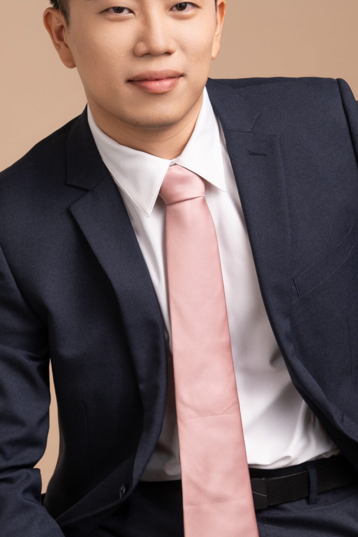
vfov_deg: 12.6
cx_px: 205
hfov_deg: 8.4
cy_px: 341
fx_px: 2431
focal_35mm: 163
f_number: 8
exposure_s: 1/125
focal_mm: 85
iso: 250
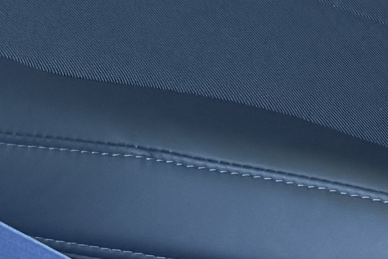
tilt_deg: -51.2
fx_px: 1659
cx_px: 875
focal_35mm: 154
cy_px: -139
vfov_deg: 8.7
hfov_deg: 11.4
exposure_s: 1/115
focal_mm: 6.76
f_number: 1.78
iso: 200
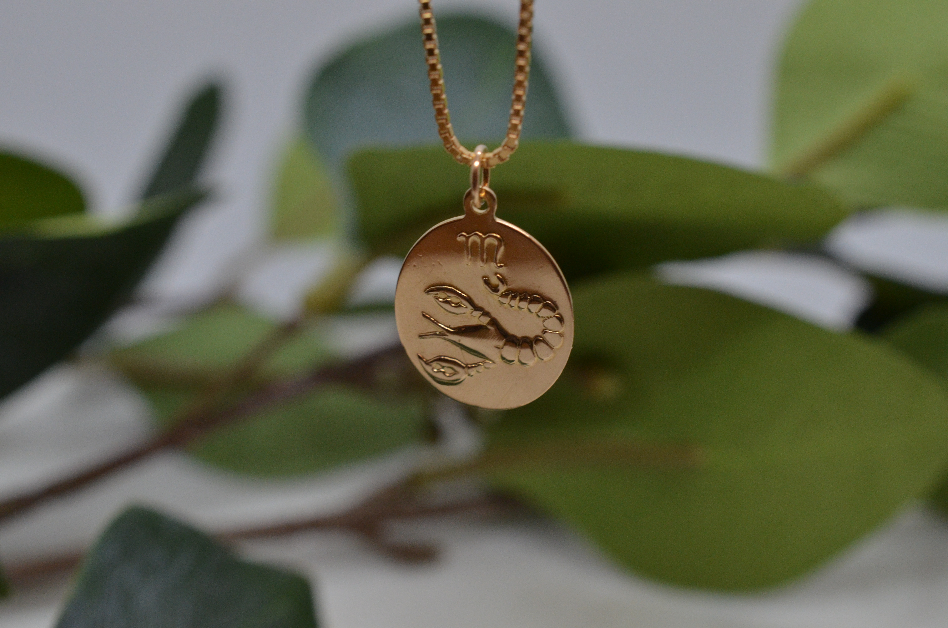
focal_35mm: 60
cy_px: 314
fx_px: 1577
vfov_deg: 22.5
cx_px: 474
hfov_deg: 33.5
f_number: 9
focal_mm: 40
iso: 1000
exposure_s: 1/250
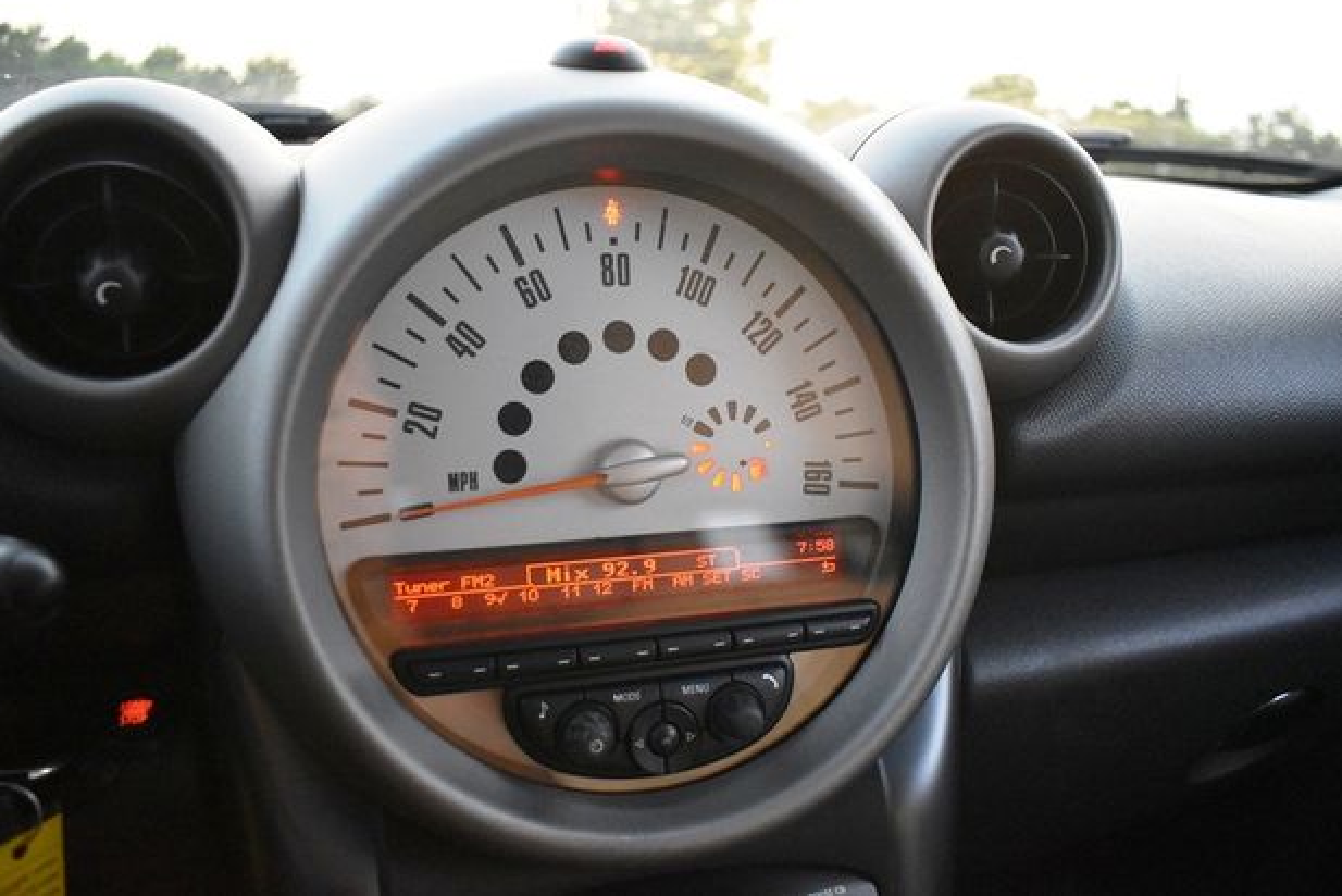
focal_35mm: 28
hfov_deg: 65.4
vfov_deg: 46.4
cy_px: 434
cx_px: 661
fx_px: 1044
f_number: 3.5
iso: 2200
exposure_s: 1/125
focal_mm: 18
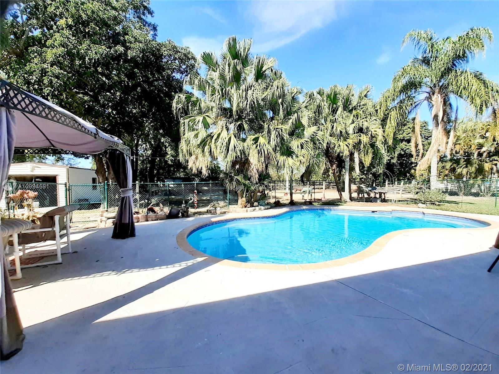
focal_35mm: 13
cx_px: 250
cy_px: 187
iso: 40
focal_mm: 1.13
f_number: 2.2
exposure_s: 1/976
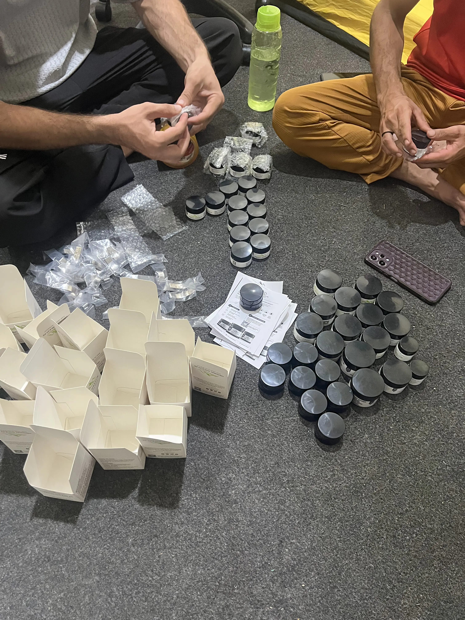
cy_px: 310
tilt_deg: -54.9
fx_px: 466
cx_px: 232
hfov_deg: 53.1
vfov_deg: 67.3
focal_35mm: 26
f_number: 1.5
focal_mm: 5.7
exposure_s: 1/60
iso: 400
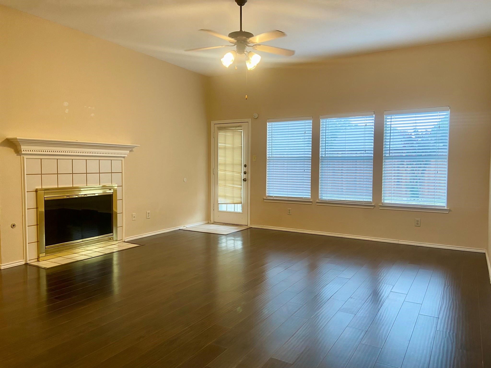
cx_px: 246
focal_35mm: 26
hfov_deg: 67.3
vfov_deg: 53.1
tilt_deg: -2.9
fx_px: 369
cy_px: 184
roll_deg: +0.2
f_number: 1.8
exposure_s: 1/60
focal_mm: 4.25
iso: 80
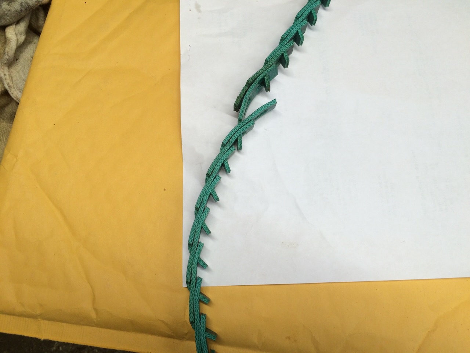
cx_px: 235
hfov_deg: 61.7
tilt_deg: -69.1
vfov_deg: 48.2
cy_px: 176
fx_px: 394
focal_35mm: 29
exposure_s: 1/120
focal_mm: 4.15
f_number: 2.2
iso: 50
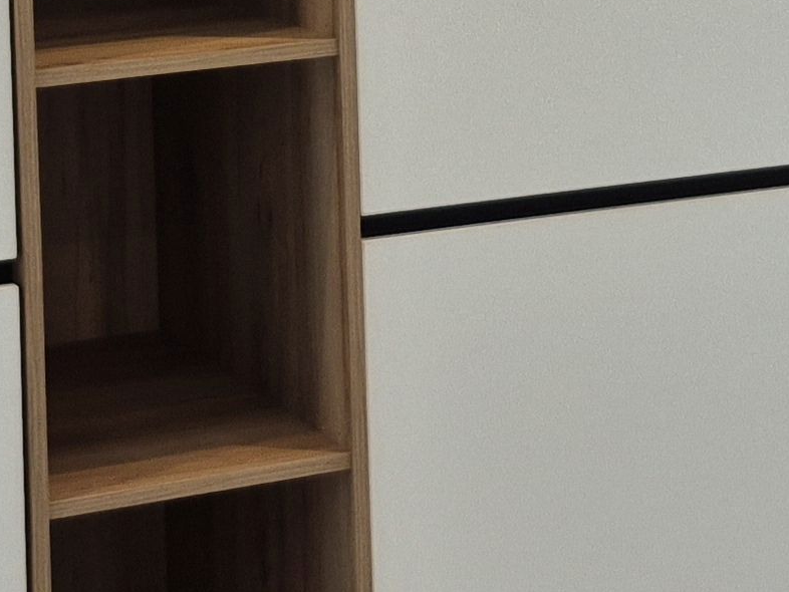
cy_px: -276
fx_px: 2668
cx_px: 213
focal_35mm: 117
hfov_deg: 16.7
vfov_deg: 12.1
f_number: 1.8
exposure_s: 1/180
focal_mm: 5.4
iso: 200
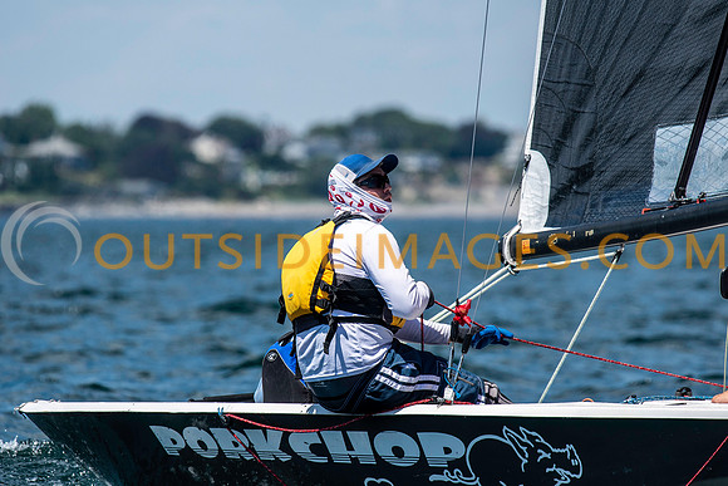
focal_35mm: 450
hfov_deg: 4.6
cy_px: 243
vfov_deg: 3.1
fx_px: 9102
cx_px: 364
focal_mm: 300
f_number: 5.6
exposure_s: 1/2500
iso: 320
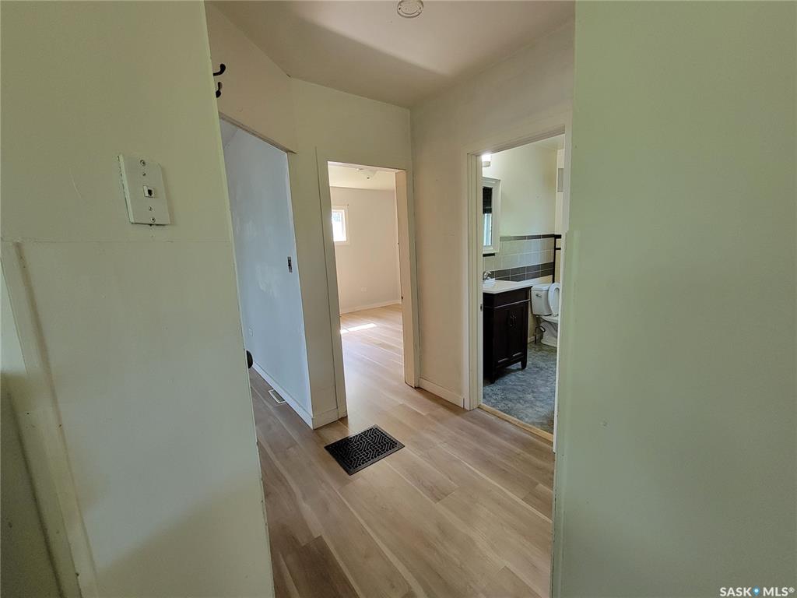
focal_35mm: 13
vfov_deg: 89.9
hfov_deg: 106.2
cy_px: 299
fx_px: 299
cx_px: 398
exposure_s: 1/60
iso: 400
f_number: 2.2
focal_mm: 2.2
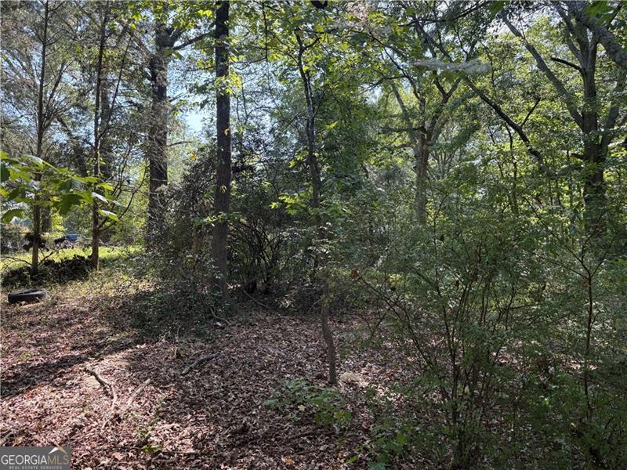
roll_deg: +0.9
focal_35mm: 26
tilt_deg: +2.7
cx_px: 314
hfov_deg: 67.3
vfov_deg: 53.1
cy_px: 235
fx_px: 471
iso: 64
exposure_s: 1/319
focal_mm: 5.96
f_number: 1.6
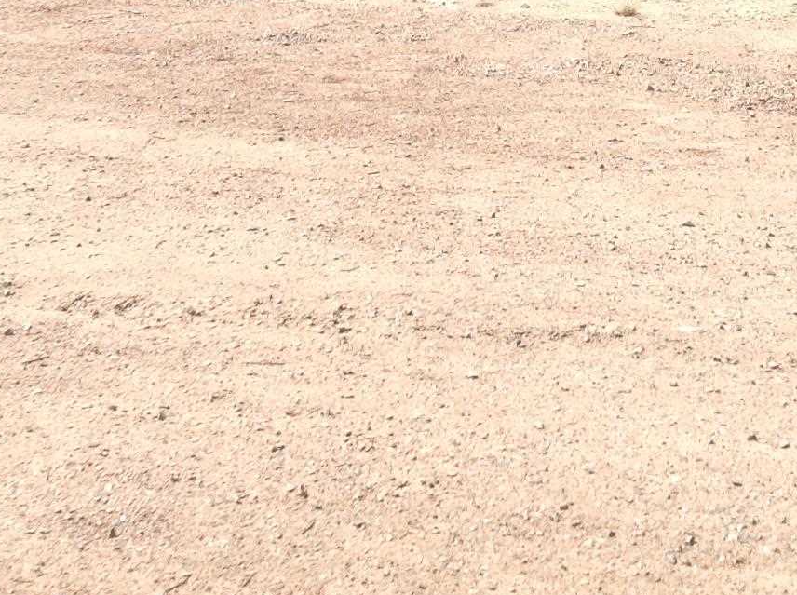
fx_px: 2436
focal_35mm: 106
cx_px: 395
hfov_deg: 18.6
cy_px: -293
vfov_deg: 13.2
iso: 50
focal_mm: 4.28
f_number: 2.4
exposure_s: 1/975
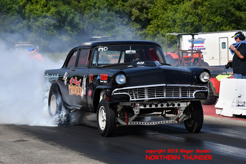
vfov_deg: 12.2
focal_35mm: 112
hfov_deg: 18.2
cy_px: 82
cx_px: 123
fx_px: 769
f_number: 5.6
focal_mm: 75
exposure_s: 1/1600
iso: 160
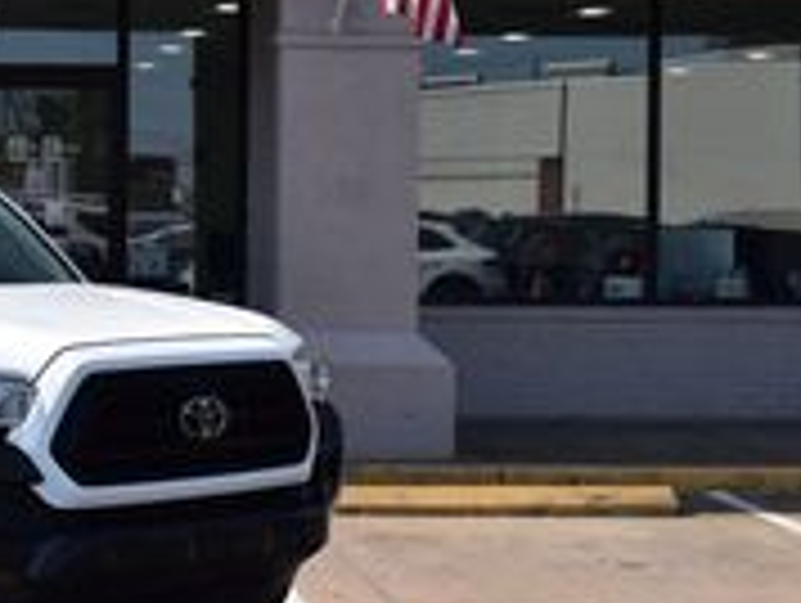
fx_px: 2248
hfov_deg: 19.6
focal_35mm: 97
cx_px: 9
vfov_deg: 15.3
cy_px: 256
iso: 280
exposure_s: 1/500
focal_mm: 30
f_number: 11
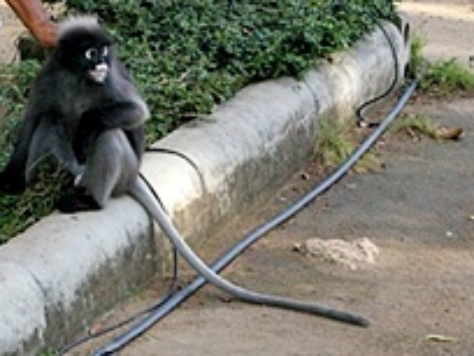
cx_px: -77
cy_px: 38
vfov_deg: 9.3
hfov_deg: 12.2
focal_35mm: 159
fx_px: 2180
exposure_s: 1/320
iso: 1600
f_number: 11
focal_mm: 45
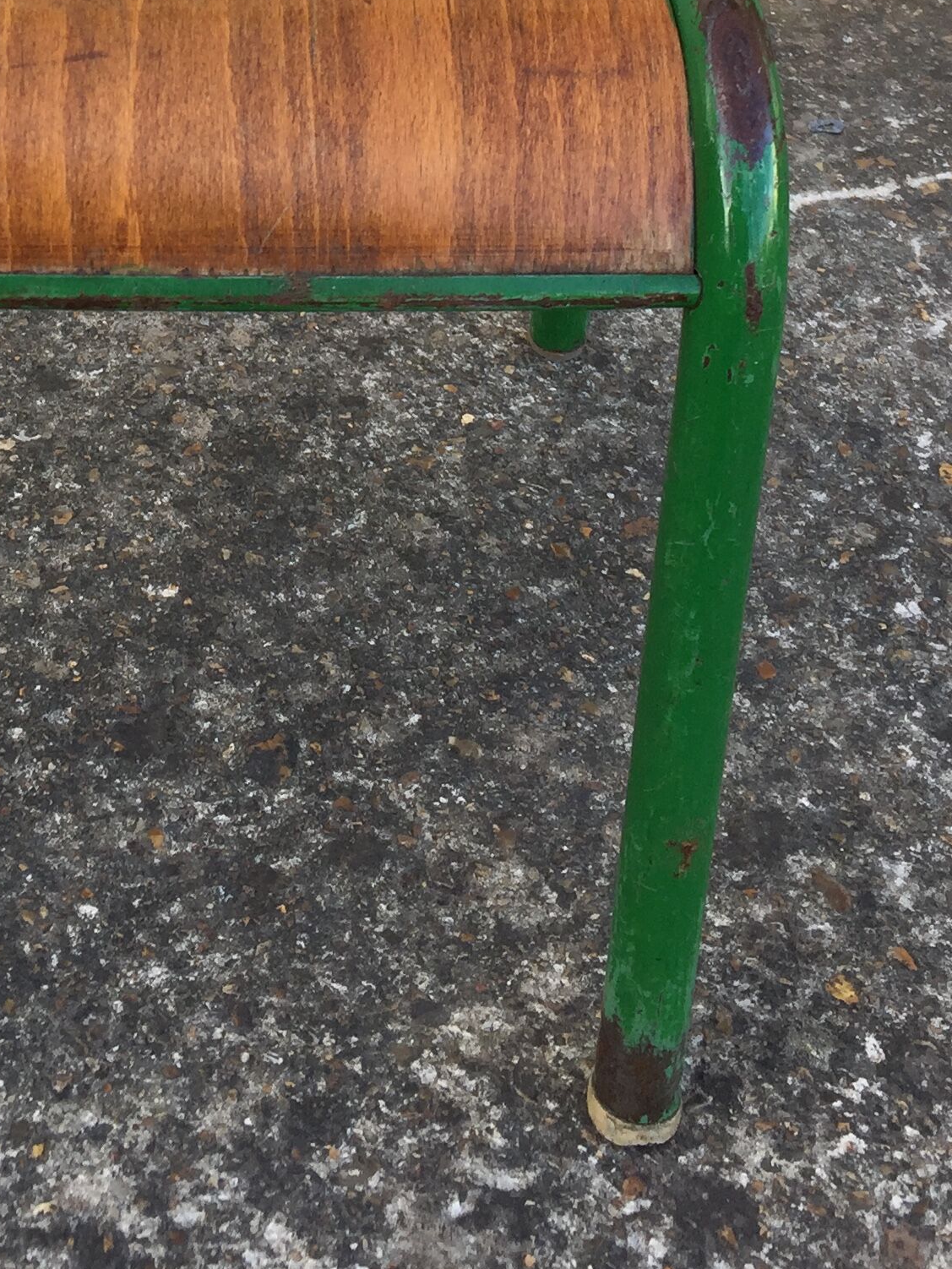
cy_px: -67
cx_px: 148
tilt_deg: -22.8
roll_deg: -1.5
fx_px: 2309
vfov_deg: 28.4
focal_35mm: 63
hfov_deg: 22.9
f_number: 2.2
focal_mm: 4.15
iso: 32
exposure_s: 1/231
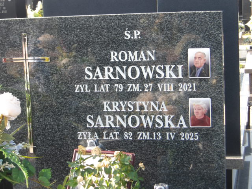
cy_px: 94
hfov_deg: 22.5
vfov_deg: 17.0
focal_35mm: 87
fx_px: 633
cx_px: 126
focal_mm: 15.6
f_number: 5.6
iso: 100
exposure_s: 1/76
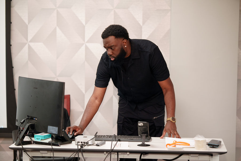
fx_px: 569
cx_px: 120
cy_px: 80
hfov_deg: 23.9
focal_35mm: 85
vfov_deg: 16.1
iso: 400
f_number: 1.8
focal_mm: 85
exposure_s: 1/160
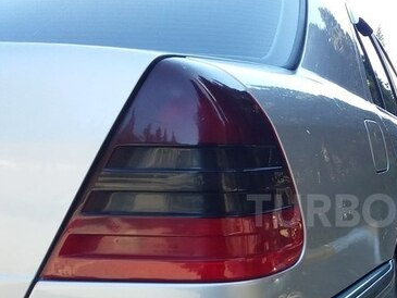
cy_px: 210
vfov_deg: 25.9
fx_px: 642
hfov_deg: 32.6
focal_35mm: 56
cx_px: 358
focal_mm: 3.3
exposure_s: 1/136
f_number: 2.2
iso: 40
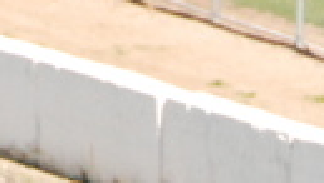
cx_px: 496
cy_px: 499
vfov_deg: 0.8
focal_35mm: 1556
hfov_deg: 1.4
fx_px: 13387
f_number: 10
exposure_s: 1/4000
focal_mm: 200
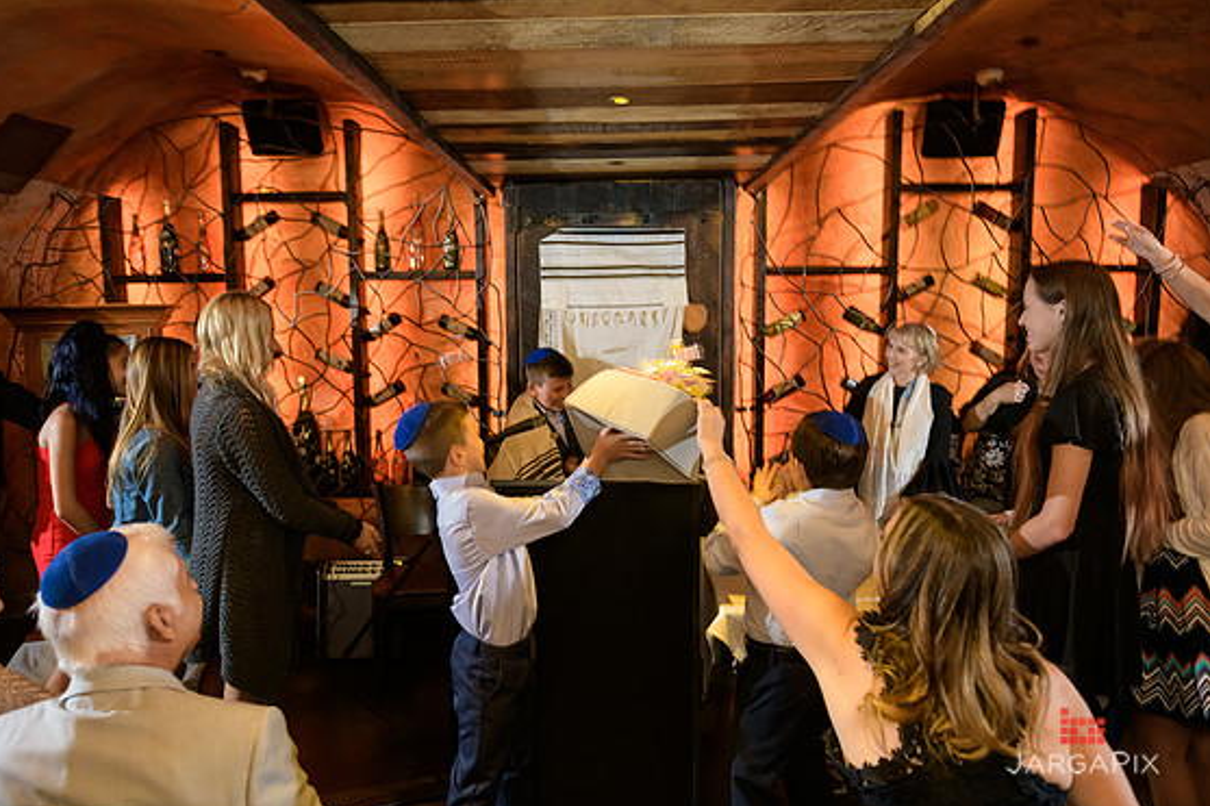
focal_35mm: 25
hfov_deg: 71.5
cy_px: 401
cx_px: 584
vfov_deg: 51.3
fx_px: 840
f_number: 3.2
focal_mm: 24
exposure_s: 1/125
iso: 1600
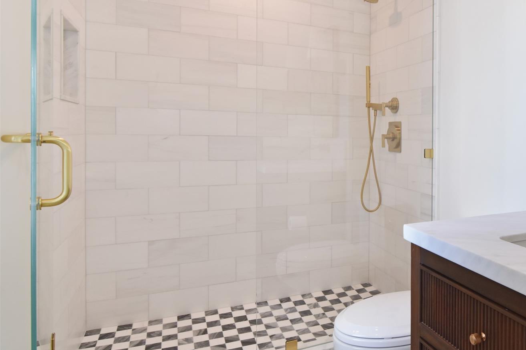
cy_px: 138
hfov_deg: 64.5
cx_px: 410
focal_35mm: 26
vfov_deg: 49.6
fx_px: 377
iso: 640
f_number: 11
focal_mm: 11
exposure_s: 1/40
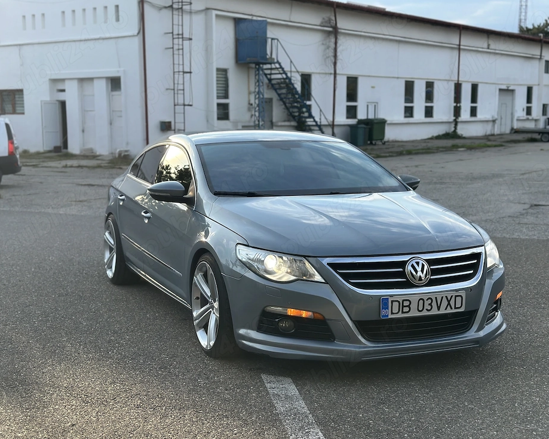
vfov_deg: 29.7
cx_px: 274
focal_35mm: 51
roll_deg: +0.3
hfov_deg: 36.7
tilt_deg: -5.7
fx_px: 829
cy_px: 221
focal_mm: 6.86
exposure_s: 1/1916
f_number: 1.78
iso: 100
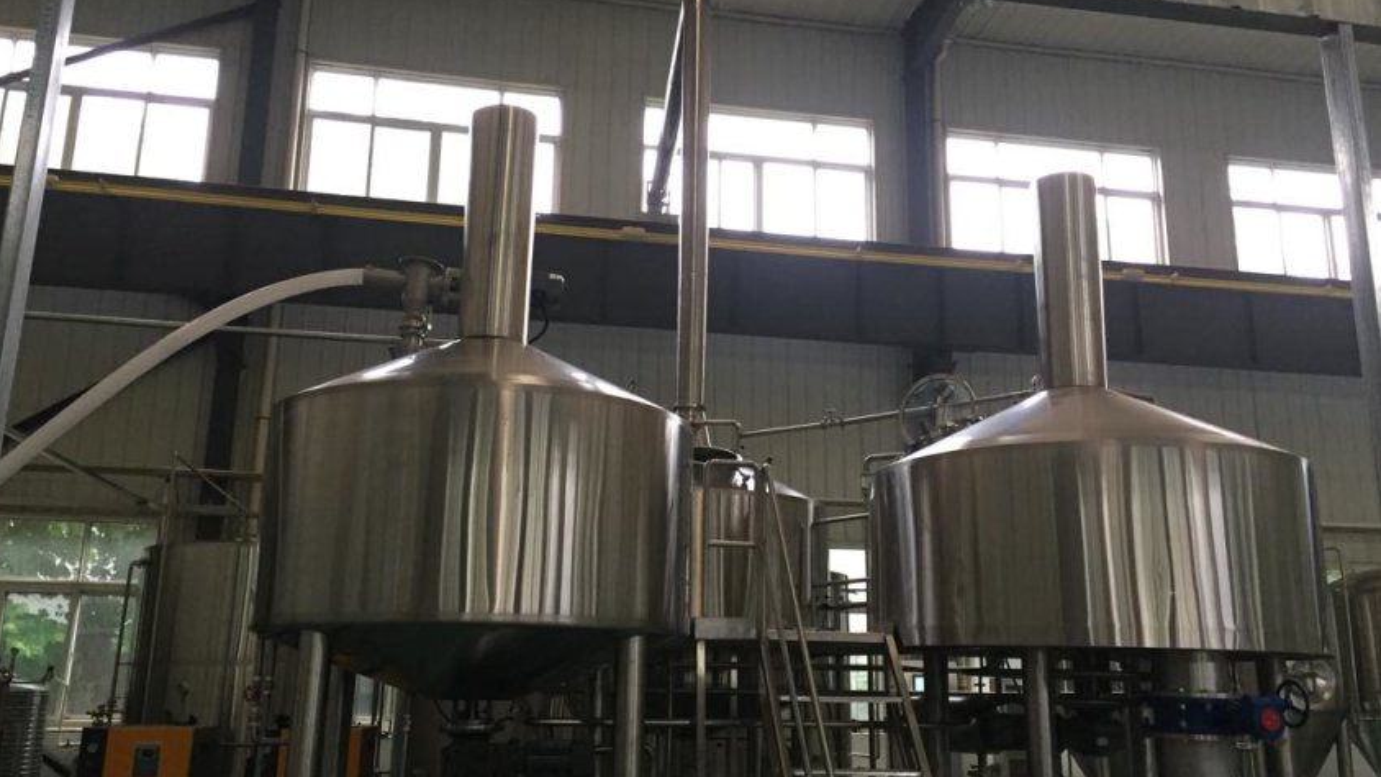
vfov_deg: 36.7
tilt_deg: +14.5
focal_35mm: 32
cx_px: 683
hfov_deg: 61.0
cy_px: 385
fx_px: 1172
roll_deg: -3.0
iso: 200
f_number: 2.2
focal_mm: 4.15
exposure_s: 1/33
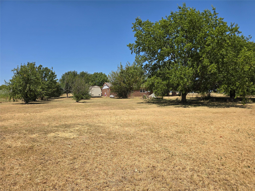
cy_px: 96
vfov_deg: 58.9
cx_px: 128
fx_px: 169
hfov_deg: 73.9
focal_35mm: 23
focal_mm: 6.3
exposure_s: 1/968
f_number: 1.7
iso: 12
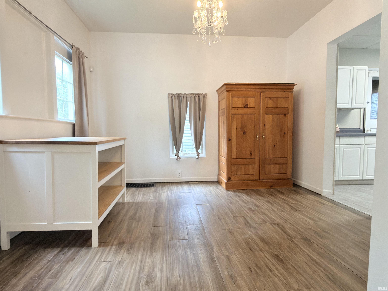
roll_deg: +0.7
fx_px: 224
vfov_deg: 66.0
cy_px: 146
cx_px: 194
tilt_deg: -2.4
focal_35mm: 20
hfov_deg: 81.7
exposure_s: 1/30
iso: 100
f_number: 2.2
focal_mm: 2.22
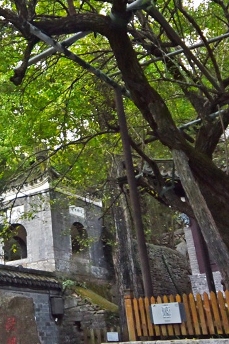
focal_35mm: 45
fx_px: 429
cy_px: 155
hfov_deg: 28.3
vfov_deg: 43.6
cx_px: 7
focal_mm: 12
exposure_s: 1/13
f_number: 4.5
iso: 800
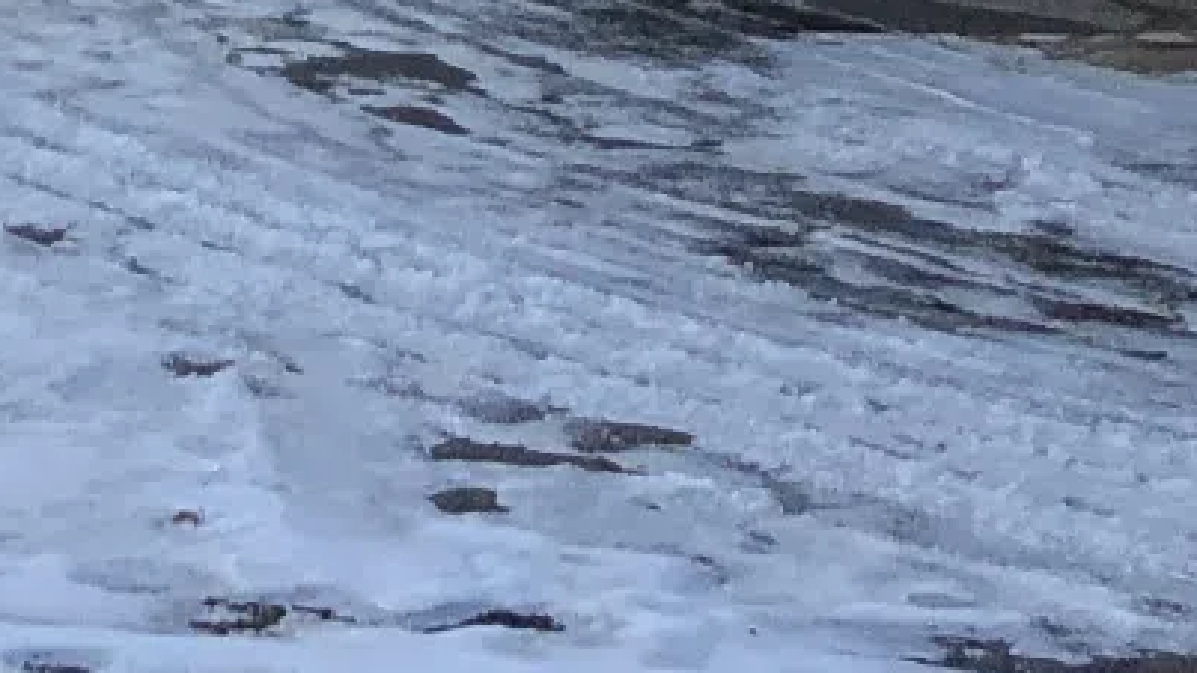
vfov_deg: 6.3
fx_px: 5776
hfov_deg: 11.6
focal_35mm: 182
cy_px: -1102
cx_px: -208
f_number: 1.8
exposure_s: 1/440
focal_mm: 4
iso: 20
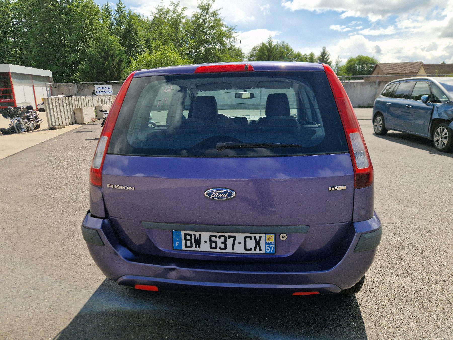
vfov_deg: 58.9
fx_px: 301
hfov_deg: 73.9
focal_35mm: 23
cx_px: 226
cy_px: 170
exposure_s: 1/2000
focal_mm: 5.4
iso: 50
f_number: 1.8
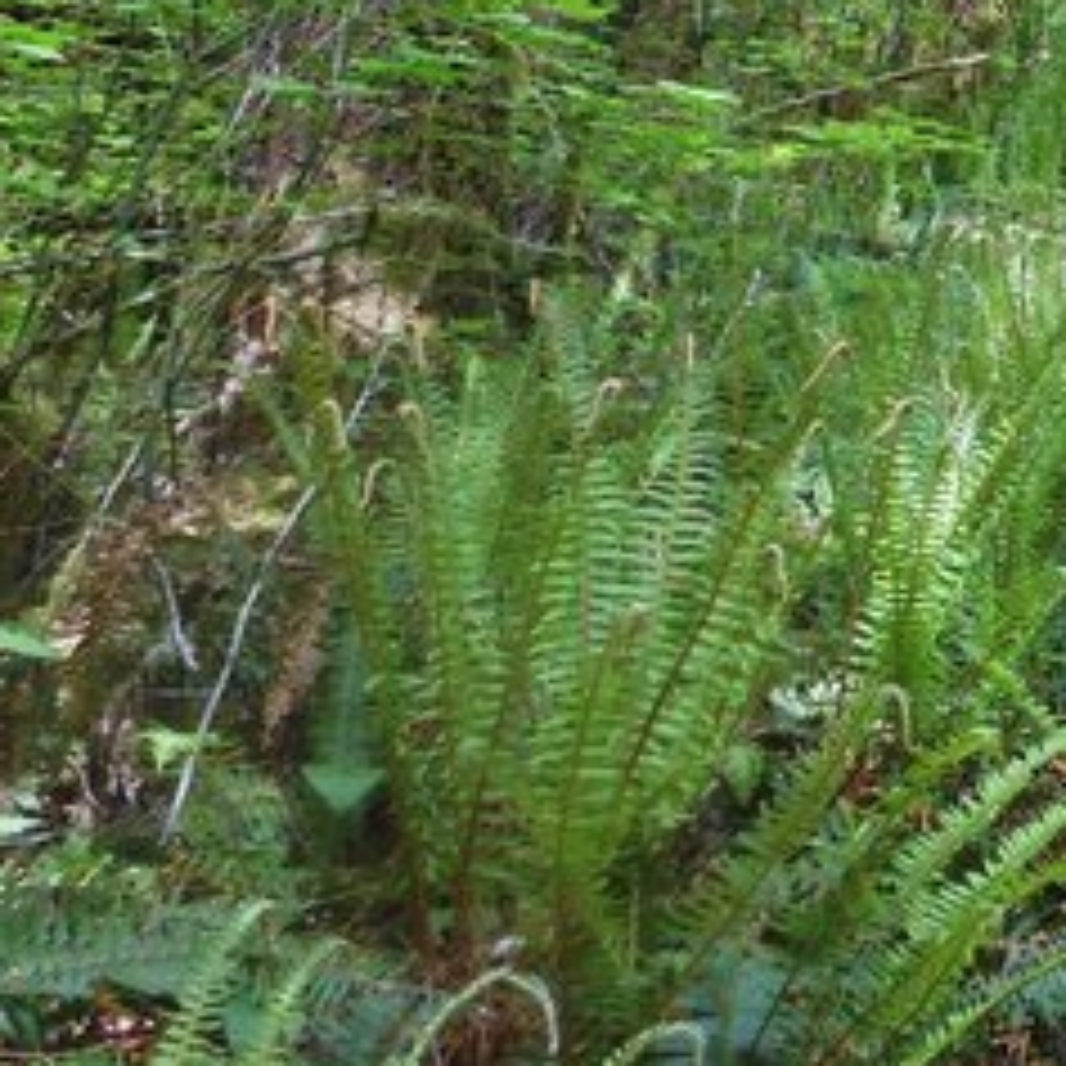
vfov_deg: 20.0
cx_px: 1619
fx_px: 2927
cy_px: 7
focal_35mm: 84
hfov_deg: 18.3
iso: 80
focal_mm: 4.5
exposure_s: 1/30
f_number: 3.2
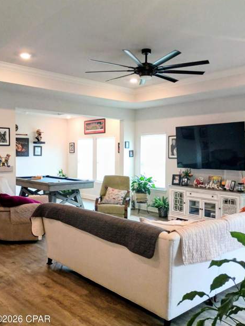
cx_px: 121
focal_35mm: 30
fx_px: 283
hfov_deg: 46.8
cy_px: 165
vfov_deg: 60.0
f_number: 1.8
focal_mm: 4.27
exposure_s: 1/60
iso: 100
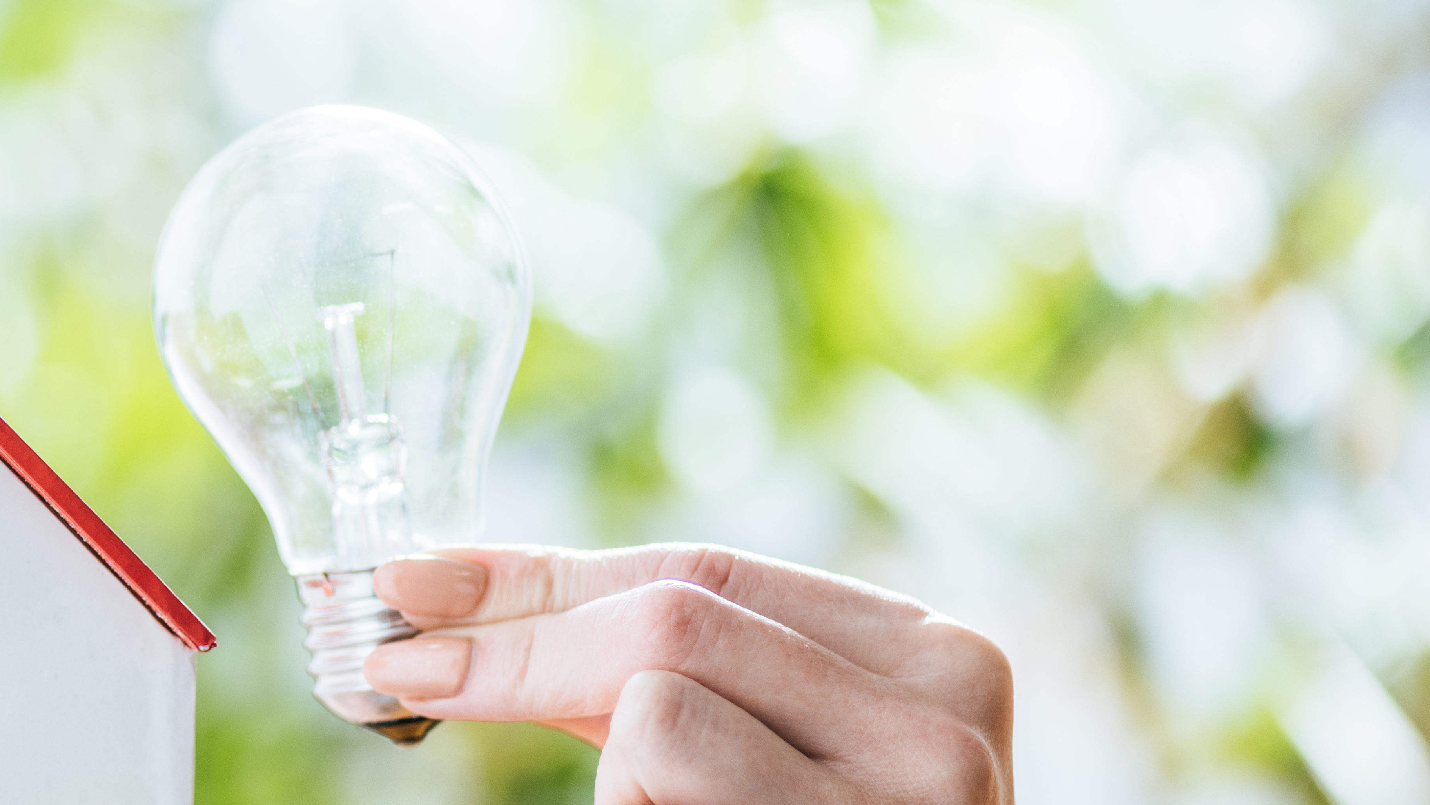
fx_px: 8418
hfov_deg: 9.6
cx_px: 5
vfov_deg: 5.5
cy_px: 380
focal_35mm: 222
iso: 320
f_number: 3
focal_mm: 105
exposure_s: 1/200
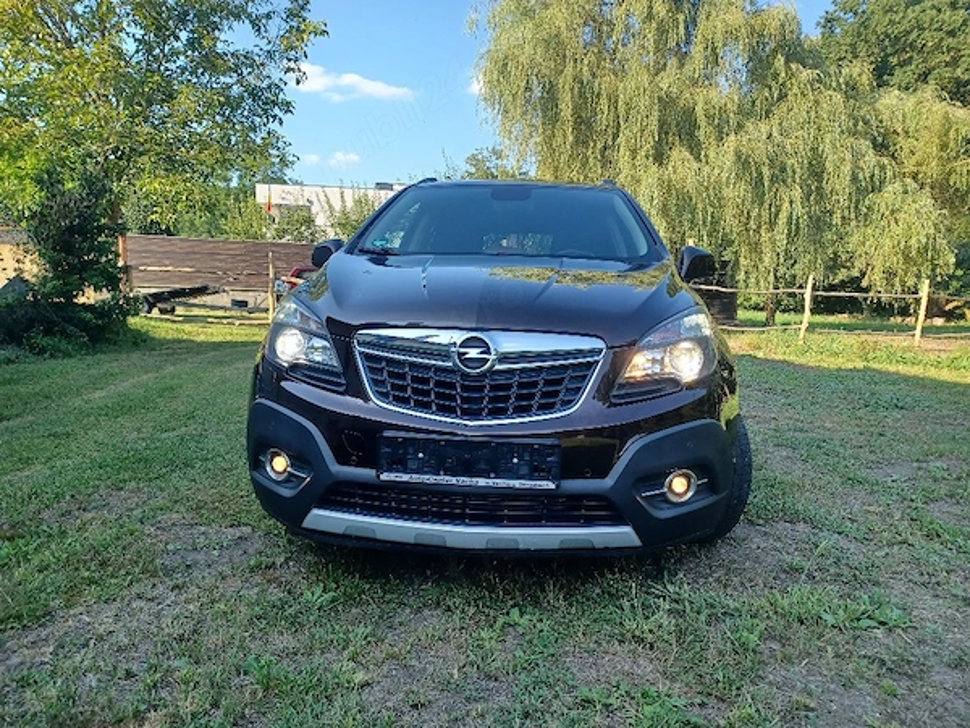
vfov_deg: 54.9
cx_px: 485
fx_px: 701
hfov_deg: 69.4
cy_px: 364
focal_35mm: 25
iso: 32
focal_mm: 4.6
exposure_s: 1/110
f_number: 1.8
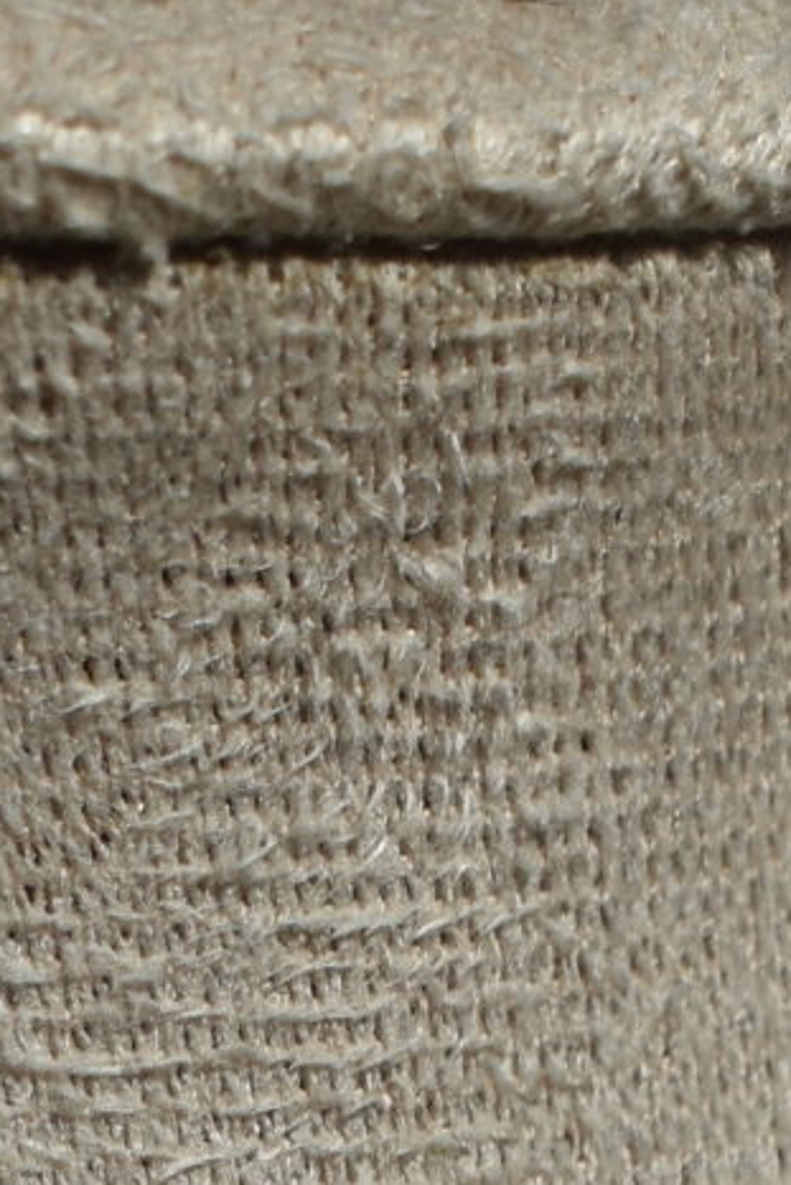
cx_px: 83
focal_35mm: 239
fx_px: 7862
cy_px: 2614
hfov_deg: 5.8
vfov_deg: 8.1
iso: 100
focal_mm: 29
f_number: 8
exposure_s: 1/1000
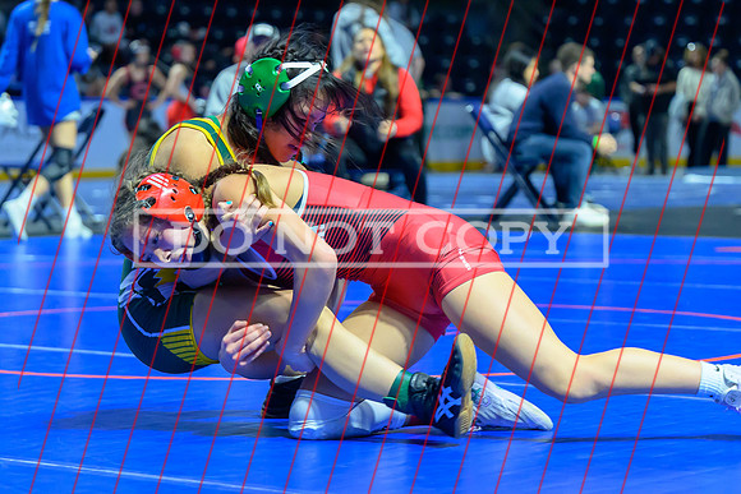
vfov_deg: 10.8
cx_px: 413
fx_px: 2621
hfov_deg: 16.1
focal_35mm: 127
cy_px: 299
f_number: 2.8
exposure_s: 1/640
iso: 3200
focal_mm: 72
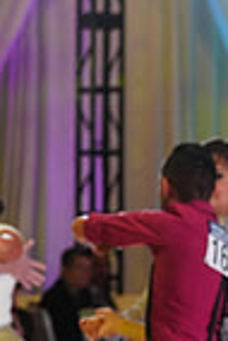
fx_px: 2947
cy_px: 499
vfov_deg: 6.5
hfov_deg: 4.4
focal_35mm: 311
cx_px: 414
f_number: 4
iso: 1600
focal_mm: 76
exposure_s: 1/400
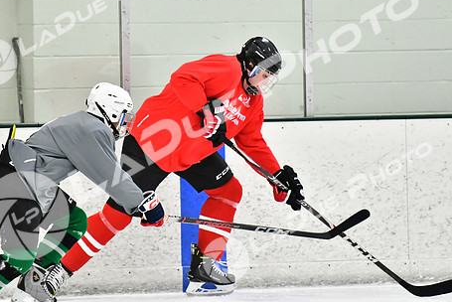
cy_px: 114
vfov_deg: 3.8
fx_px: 4560
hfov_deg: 5.7
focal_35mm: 363
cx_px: 201
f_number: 2.8
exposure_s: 1/1250
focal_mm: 190
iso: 5000
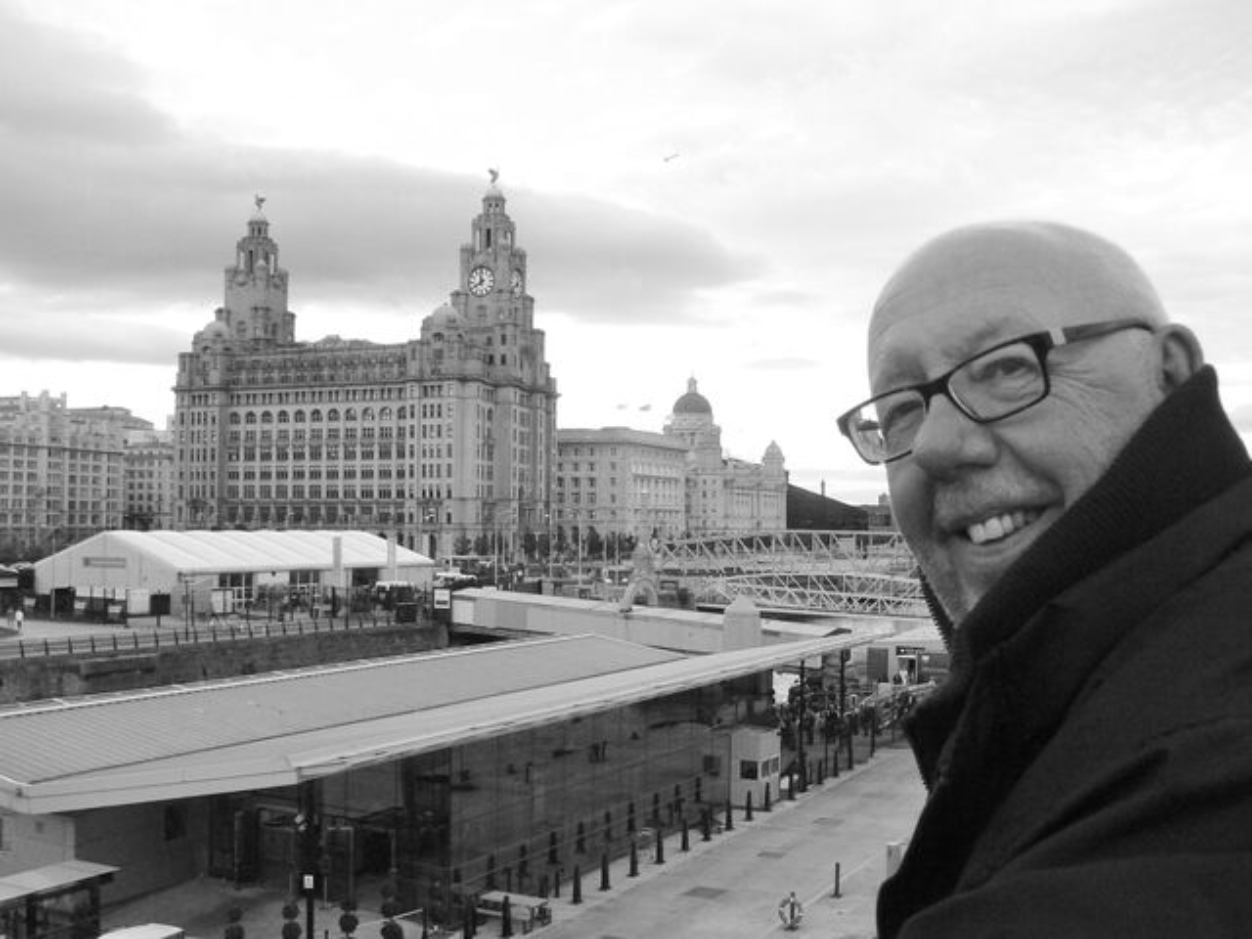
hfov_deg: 51.4
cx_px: 626
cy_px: 470
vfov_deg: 39.7
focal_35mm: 36
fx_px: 1302
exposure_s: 1/100
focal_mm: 6
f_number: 5
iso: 200
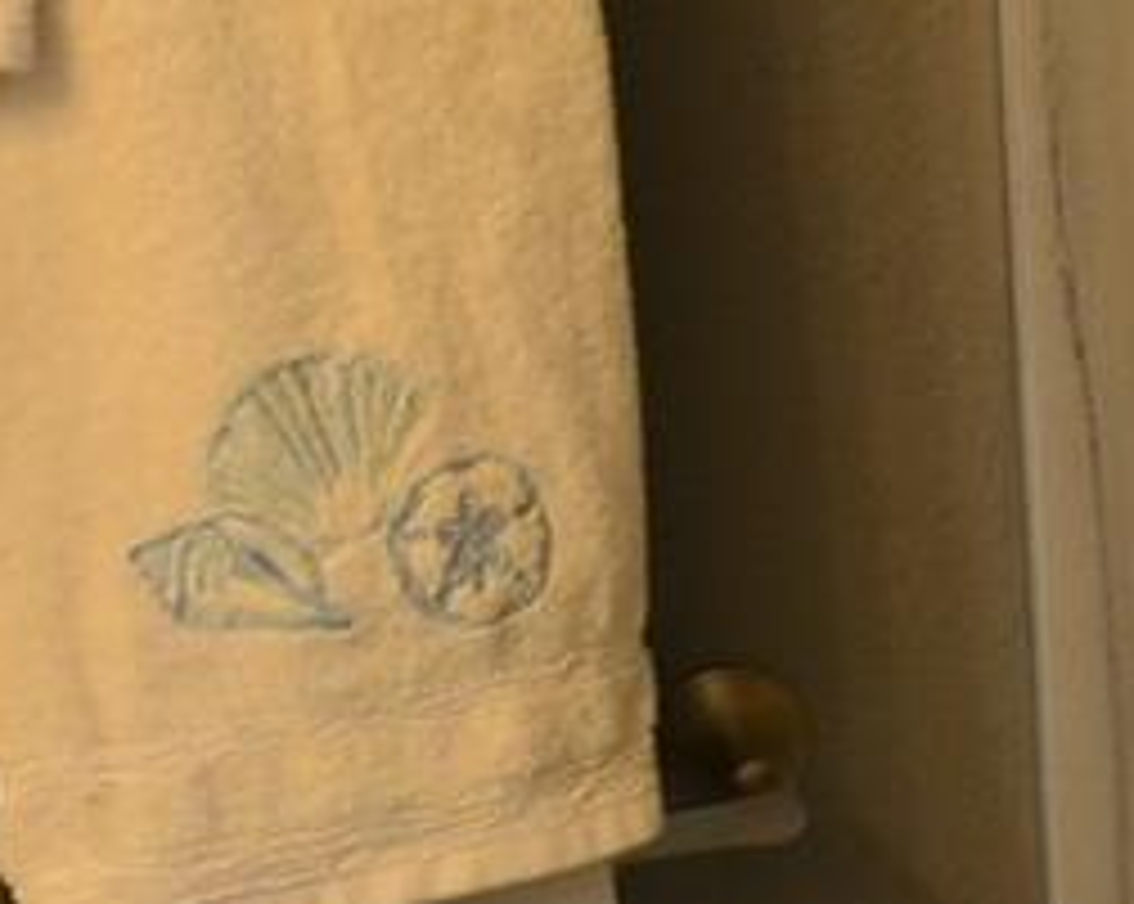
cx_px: 1683
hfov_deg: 11.5
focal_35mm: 161
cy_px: 274
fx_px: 5397
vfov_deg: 9.6
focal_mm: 18
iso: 800
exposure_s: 1/60
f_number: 4.5
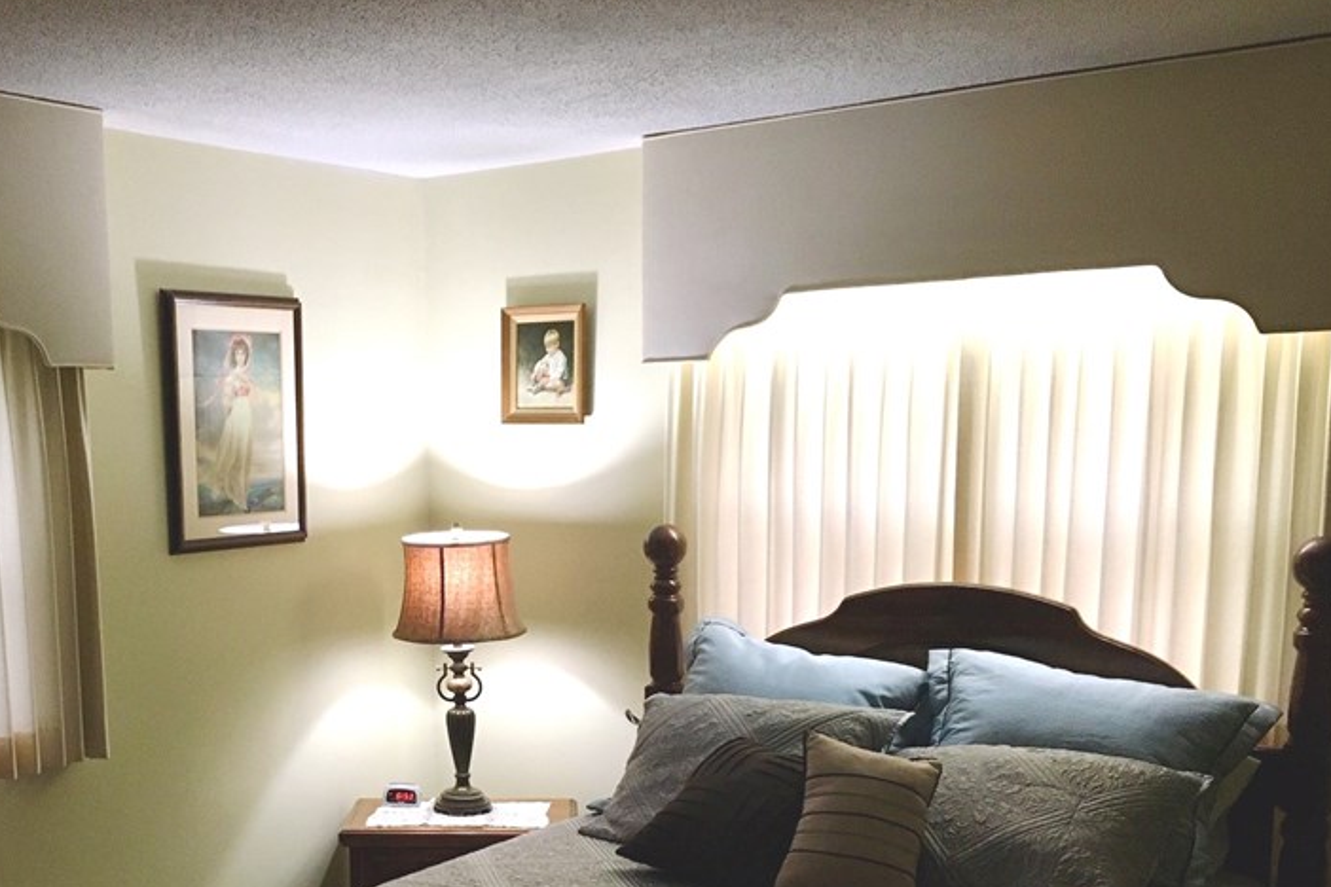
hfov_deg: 43.6
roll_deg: +0.6
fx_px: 1627
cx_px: 398
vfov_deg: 29.8
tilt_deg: -9.4
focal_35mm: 44
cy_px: 715
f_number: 2.2
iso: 125
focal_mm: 4.15
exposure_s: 1/30
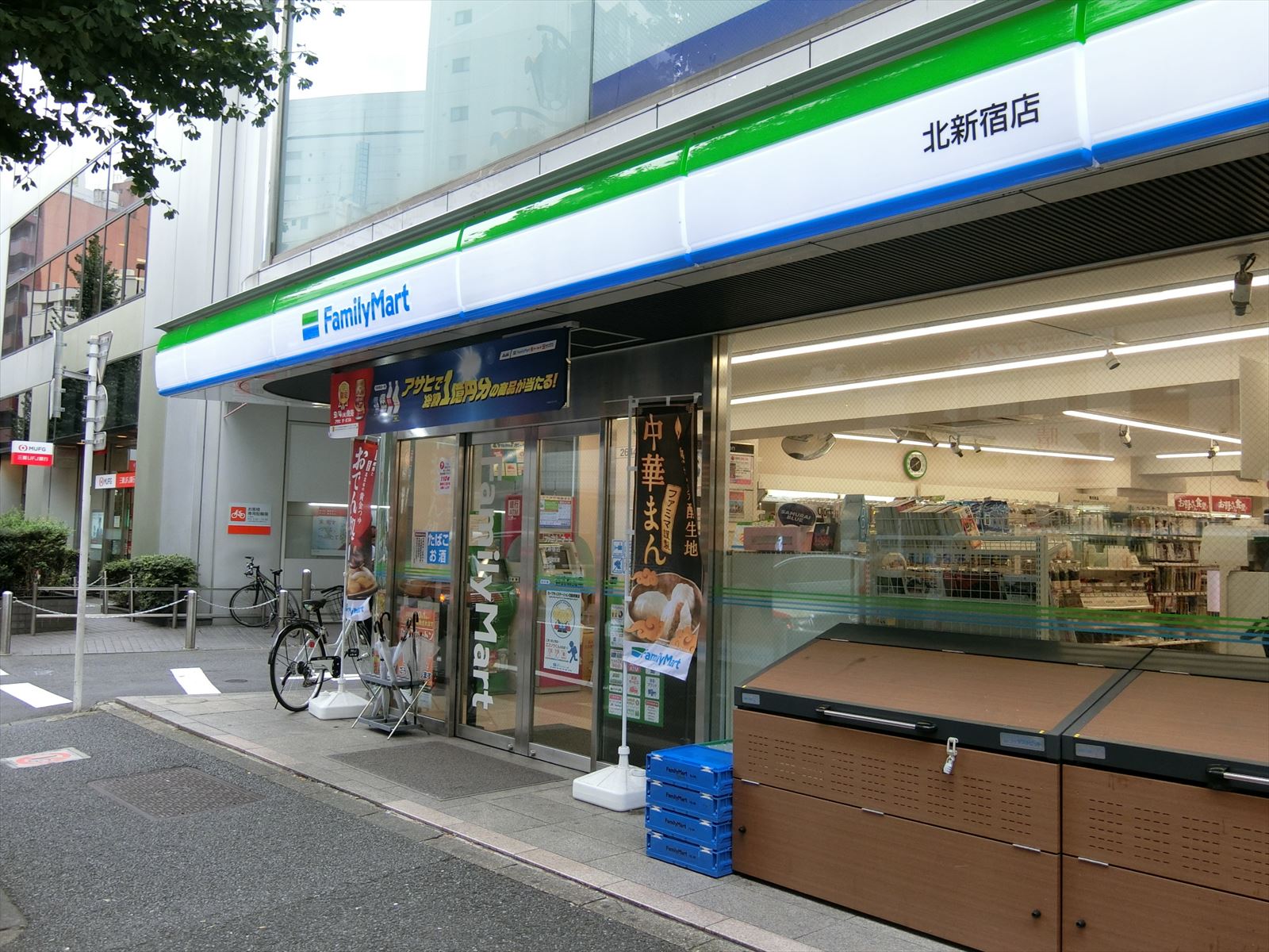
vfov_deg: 46.8
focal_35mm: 30
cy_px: 476
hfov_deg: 60.0
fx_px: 1100
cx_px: 634
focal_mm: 6.4
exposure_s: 1/125
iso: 200
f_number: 3.3
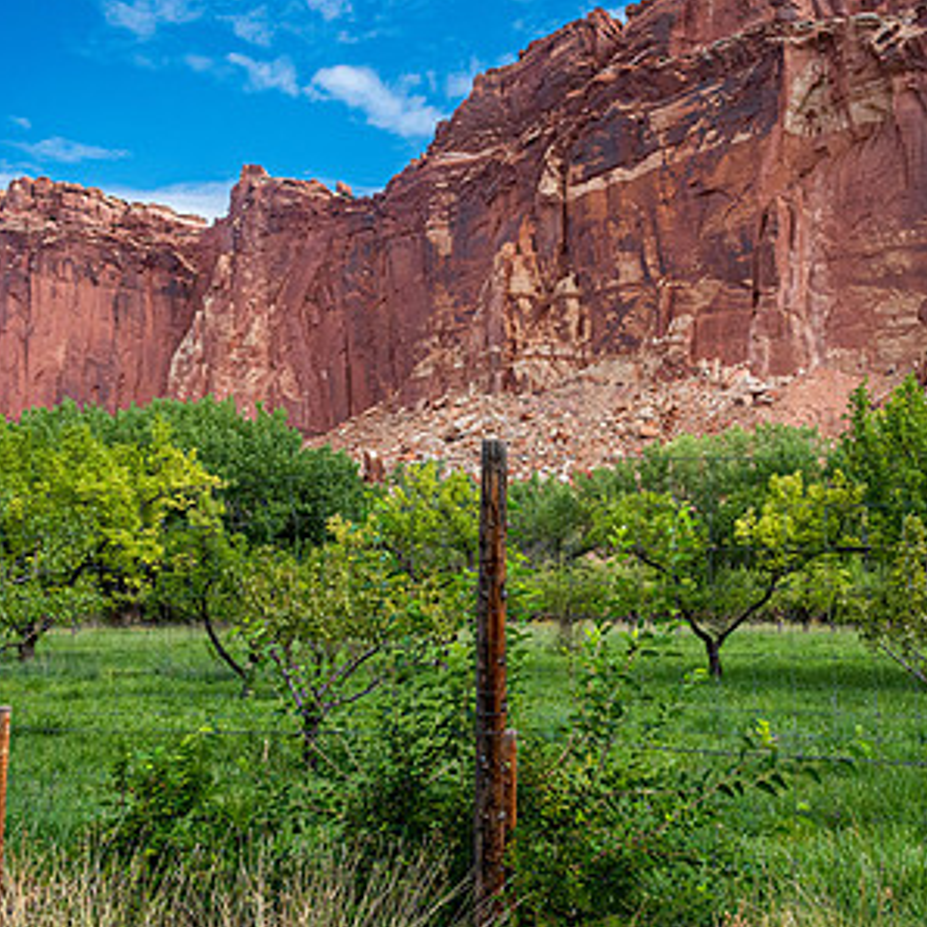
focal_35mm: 36
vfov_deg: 46.0
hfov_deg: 45.6
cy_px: 443
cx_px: 585
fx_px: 1091
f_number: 8
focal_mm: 14.5
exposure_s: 1/640
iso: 500
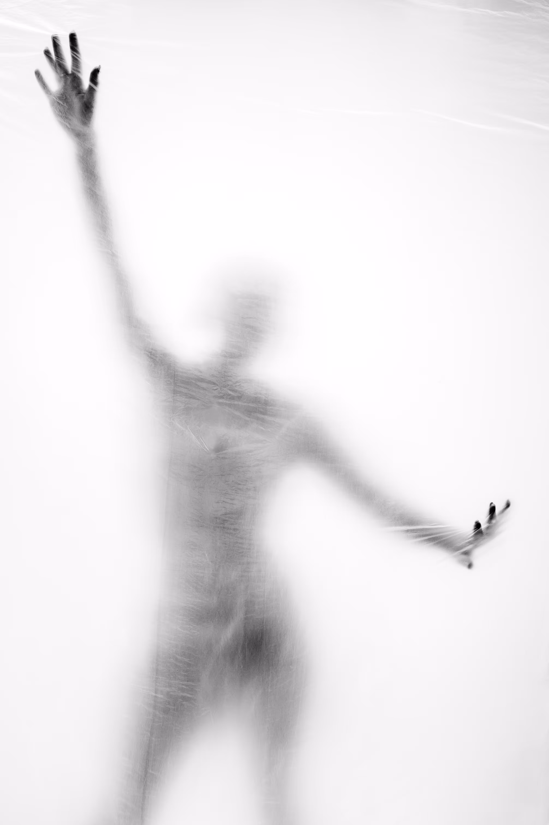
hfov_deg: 27.0
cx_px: 274
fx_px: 1145
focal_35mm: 50
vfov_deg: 39.6
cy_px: 412
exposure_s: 1/125
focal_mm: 50
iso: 400
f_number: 4
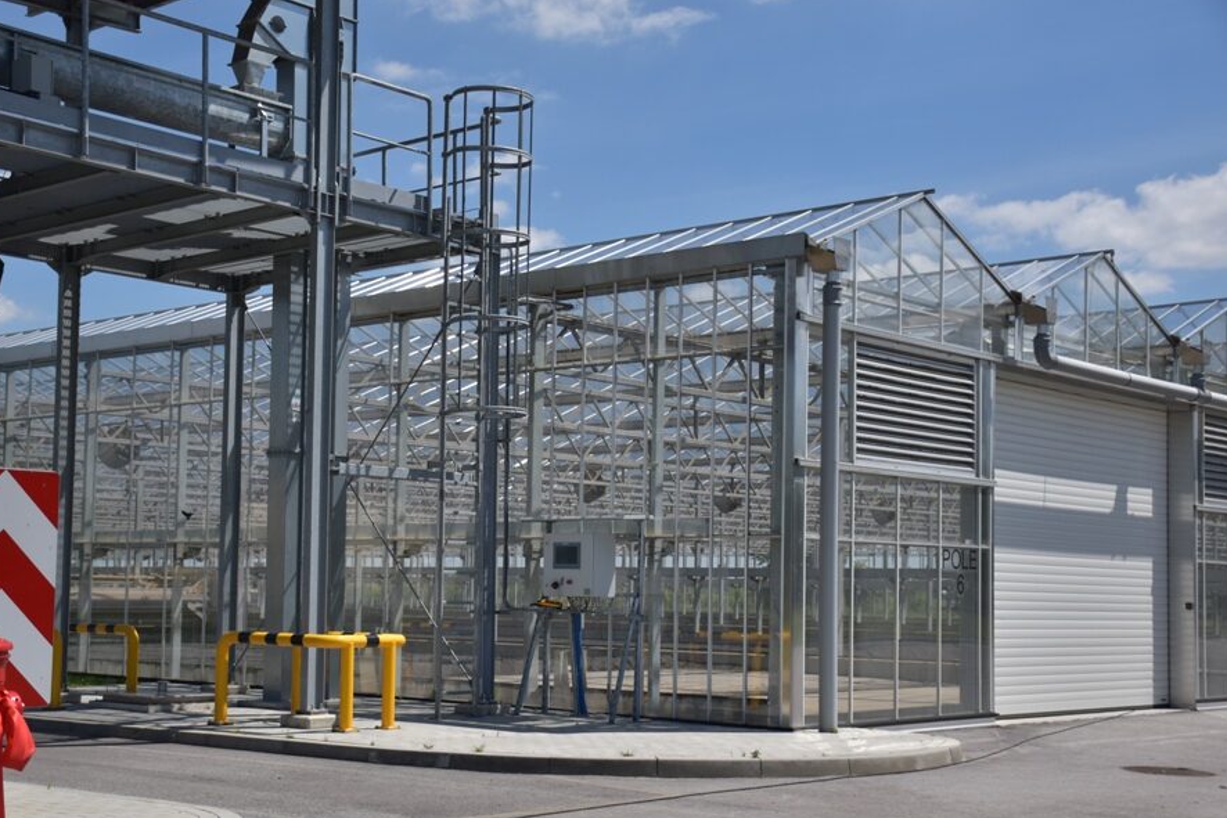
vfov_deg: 26.0
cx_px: 535
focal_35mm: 52
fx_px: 1773
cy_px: 467
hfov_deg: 38.1
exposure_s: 1/2500
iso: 200
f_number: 4
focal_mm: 30
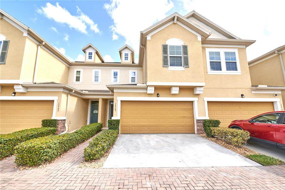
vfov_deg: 81.2
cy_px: 95
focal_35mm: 14
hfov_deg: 104.3
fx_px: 111
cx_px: 142
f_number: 6.3
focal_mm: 14
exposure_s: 1/160
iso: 100
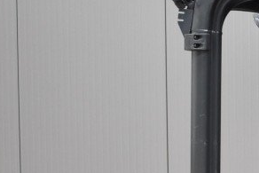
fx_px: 1065
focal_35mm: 148
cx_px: 451
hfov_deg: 12.7
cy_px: 205
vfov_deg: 9.2
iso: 1250
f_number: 5
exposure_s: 1/30
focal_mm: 24
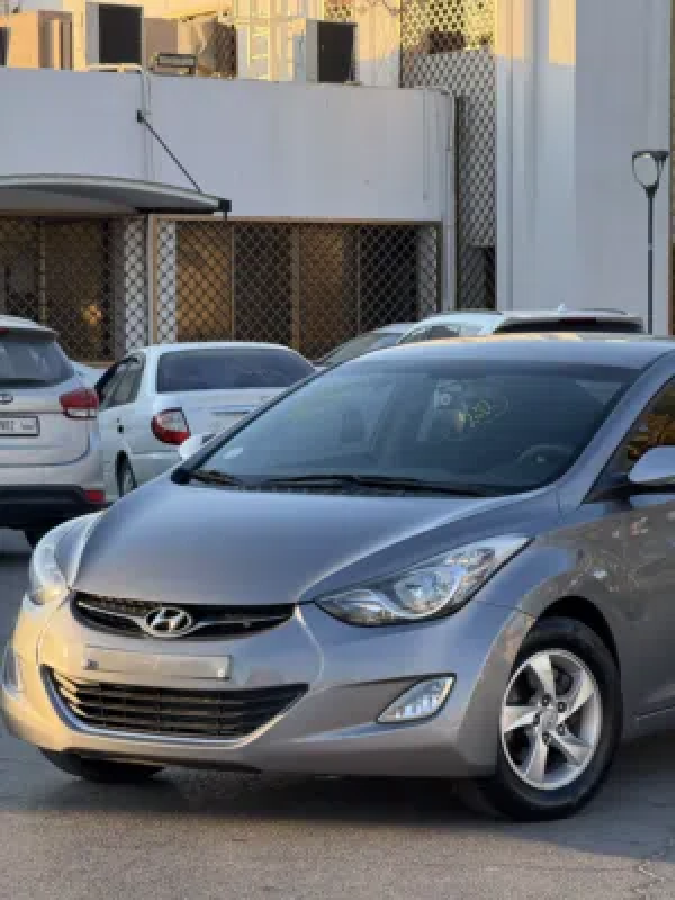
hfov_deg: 12.3
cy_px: 450
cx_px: 338
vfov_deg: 16.4
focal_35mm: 120
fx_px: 3120
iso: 50
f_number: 2.8
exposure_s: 1/233
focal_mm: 15.66
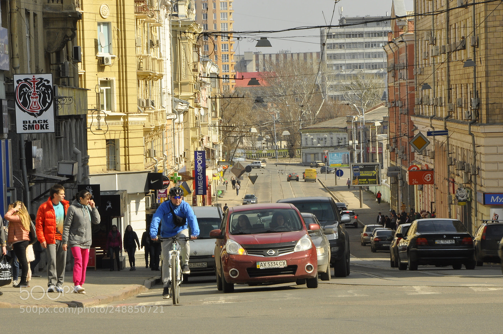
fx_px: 2721
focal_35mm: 195
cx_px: 252
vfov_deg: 7.0
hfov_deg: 10.6
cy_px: 167
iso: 320
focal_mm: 130
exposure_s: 1/50
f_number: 25
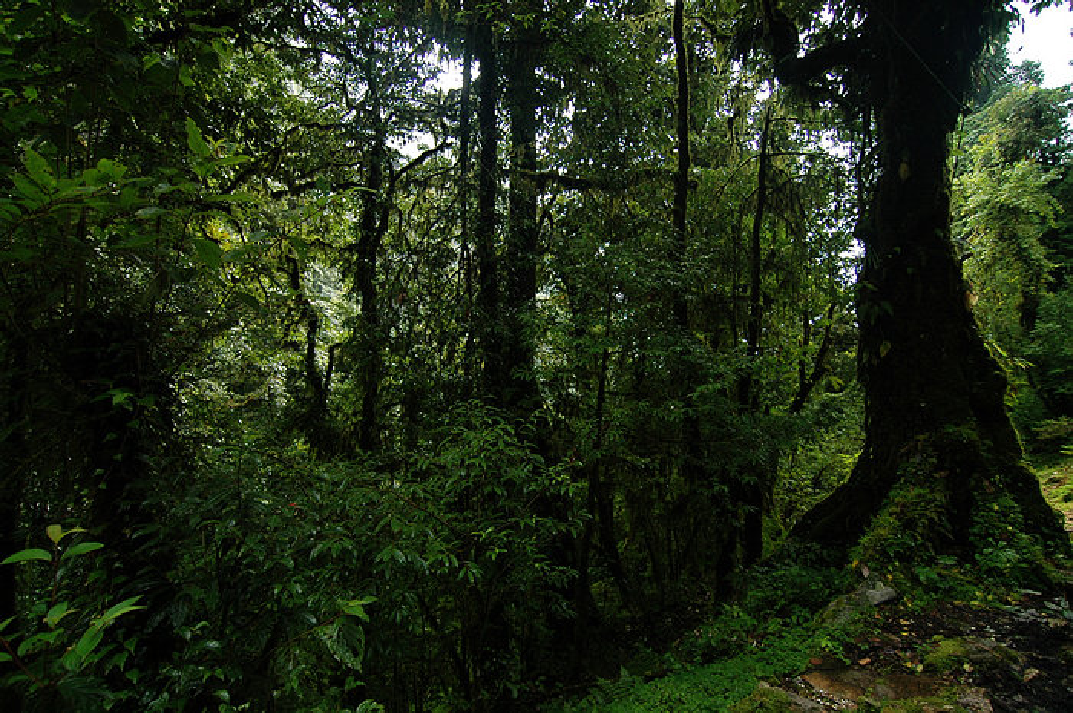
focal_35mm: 18
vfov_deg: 67.3
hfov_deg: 90.1
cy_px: 356
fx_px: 536
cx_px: 536
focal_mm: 12
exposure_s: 1/50
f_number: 4
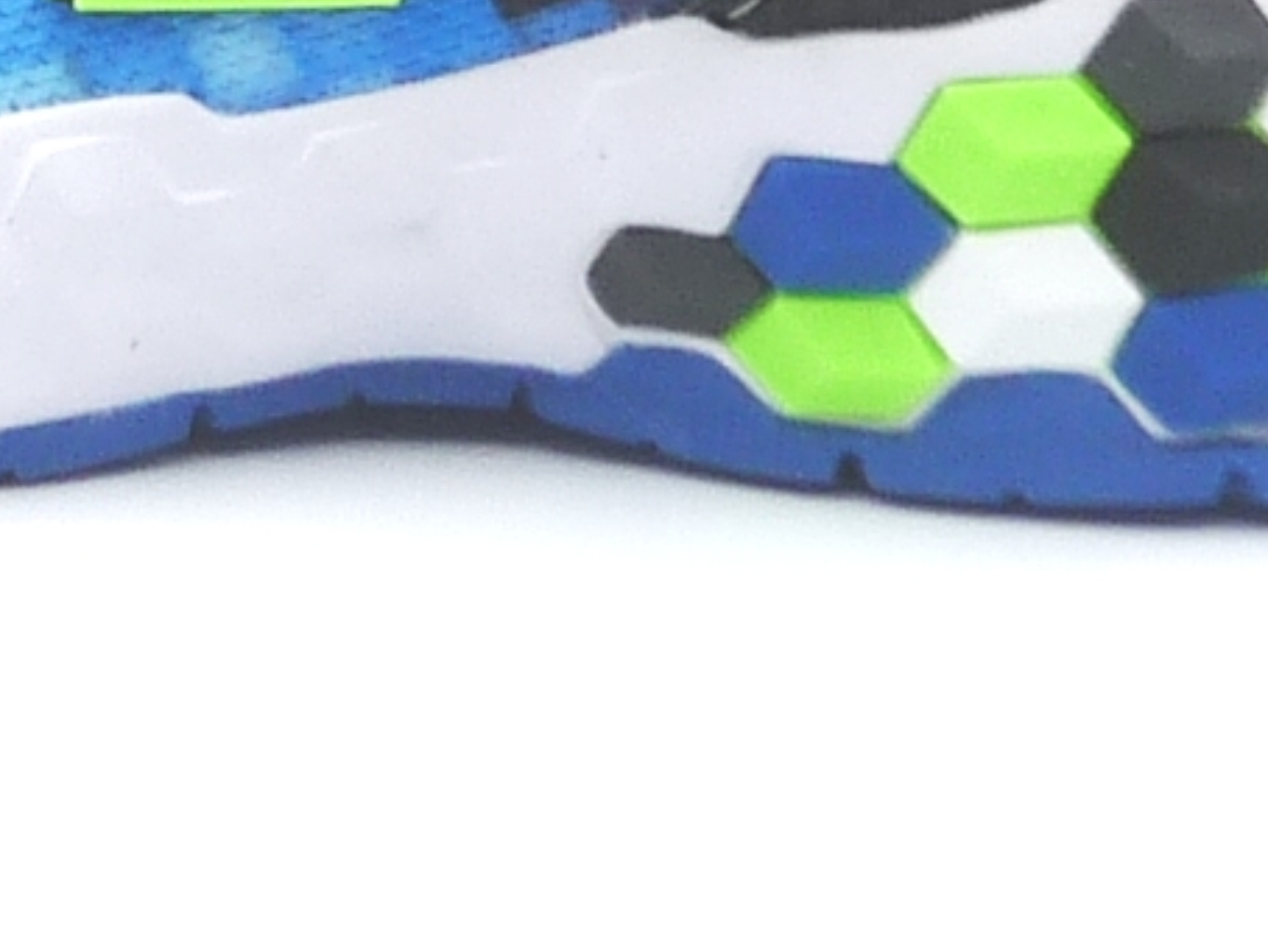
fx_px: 6194
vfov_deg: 8.6
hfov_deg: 11.7
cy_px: -402
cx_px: 310
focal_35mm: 169
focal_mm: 4.8
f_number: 4.5
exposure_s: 1/200
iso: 100
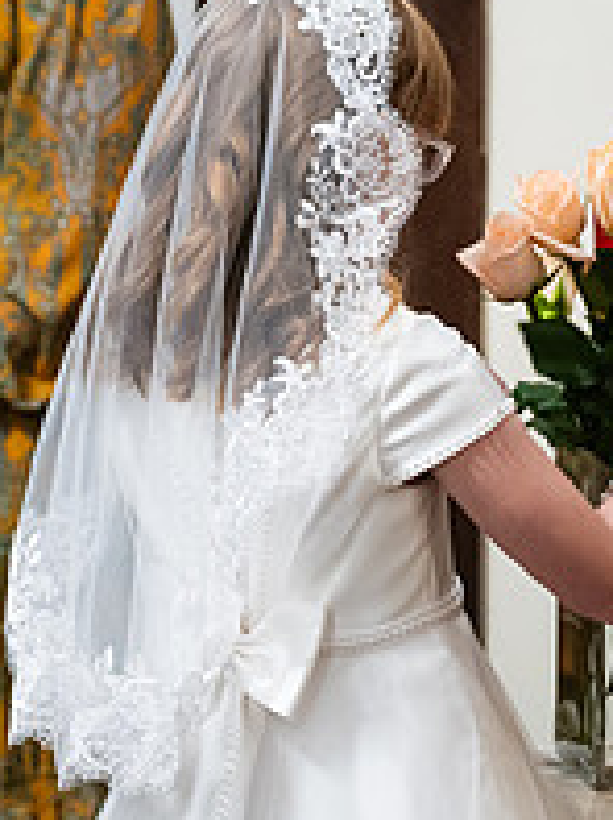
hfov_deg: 7.1
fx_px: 4922
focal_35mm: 208
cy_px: 216
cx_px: 122
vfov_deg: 9.5
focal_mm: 70
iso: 3200
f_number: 3.2
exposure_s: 1/160
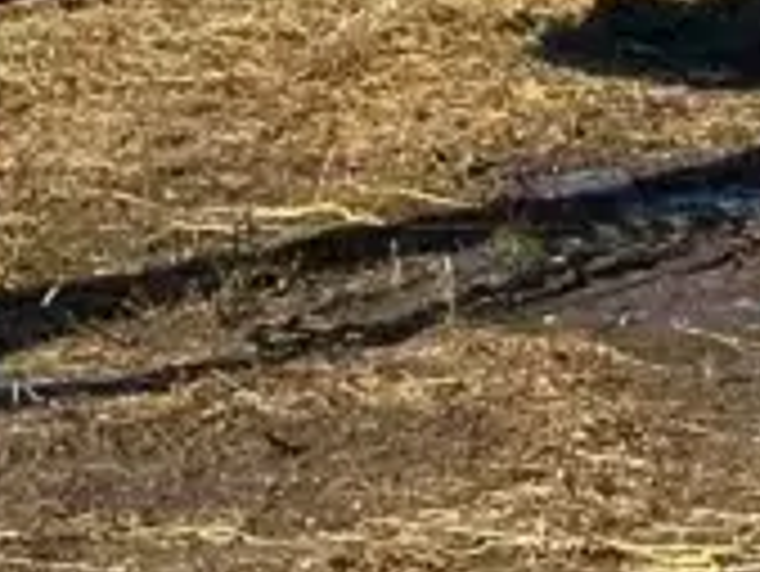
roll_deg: +0.1
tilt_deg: -0.8
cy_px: -770
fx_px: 5998
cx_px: 832
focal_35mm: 273
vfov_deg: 5.3
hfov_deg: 7.2
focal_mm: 6.86
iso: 64
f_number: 1.78
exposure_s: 1/2890
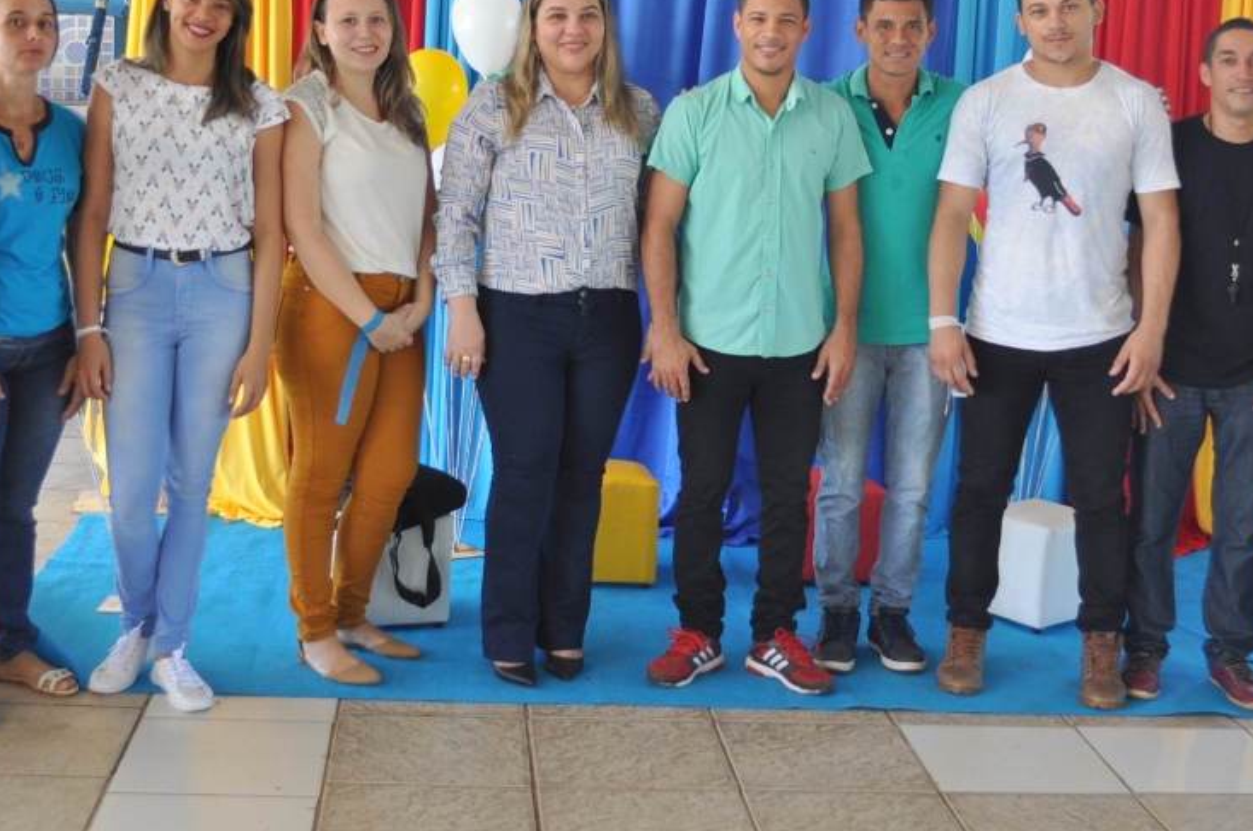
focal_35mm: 52
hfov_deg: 38.2
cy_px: 316
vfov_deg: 25.8
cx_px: 669
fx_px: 1807
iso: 400
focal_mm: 22
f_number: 5
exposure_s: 1/100
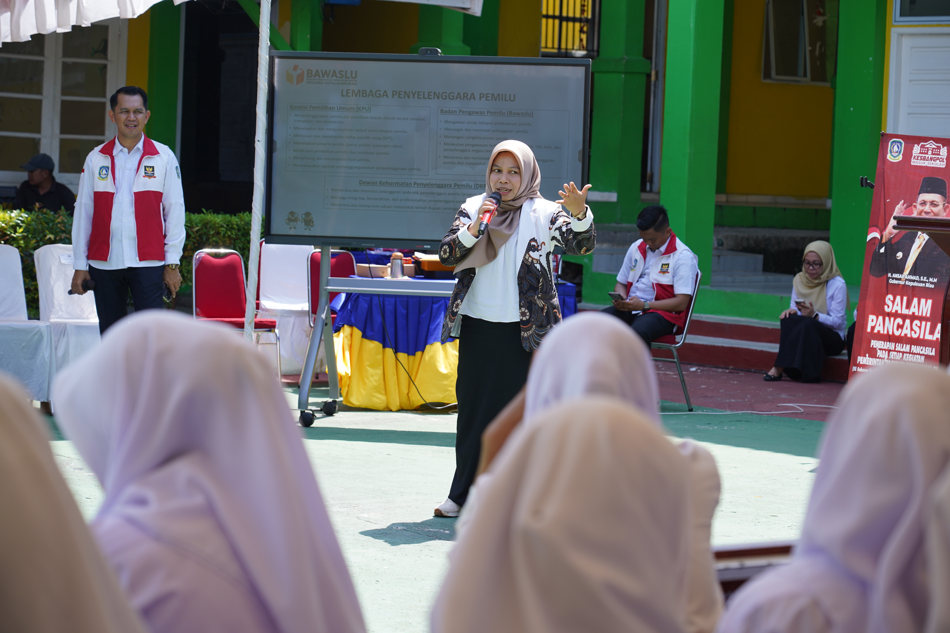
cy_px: 316
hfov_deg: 19.6
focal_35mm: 104
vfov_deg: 13.2
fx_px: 2744
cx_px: 475
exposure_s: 1/320
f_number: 5.6
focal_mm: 104
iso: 200
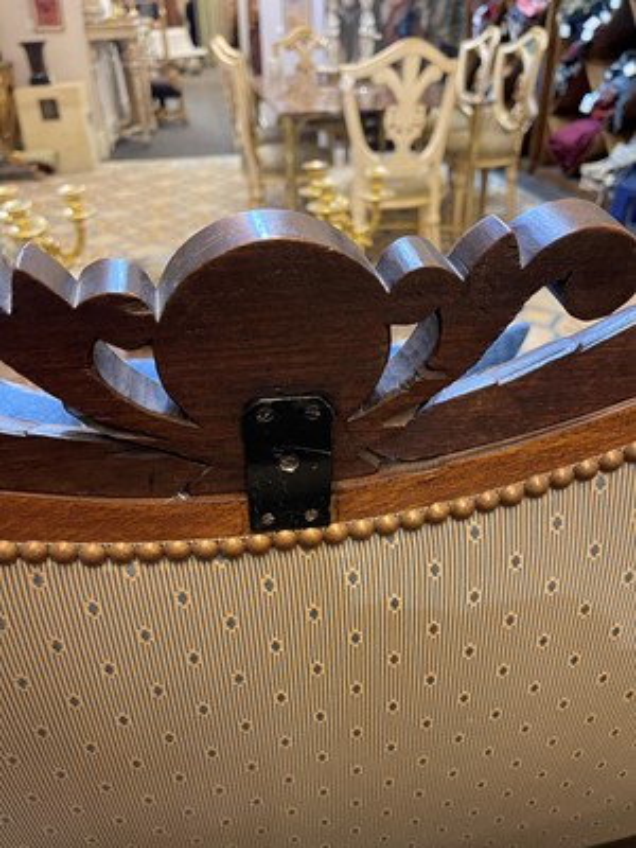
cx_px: 318
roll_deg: +3.8
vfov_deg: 69.4
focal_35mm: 25
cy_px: 424
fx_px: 612
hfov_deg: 54.9
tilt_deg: -32.7
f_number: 1.6
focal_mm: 5.1
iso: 400
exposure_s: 1/50
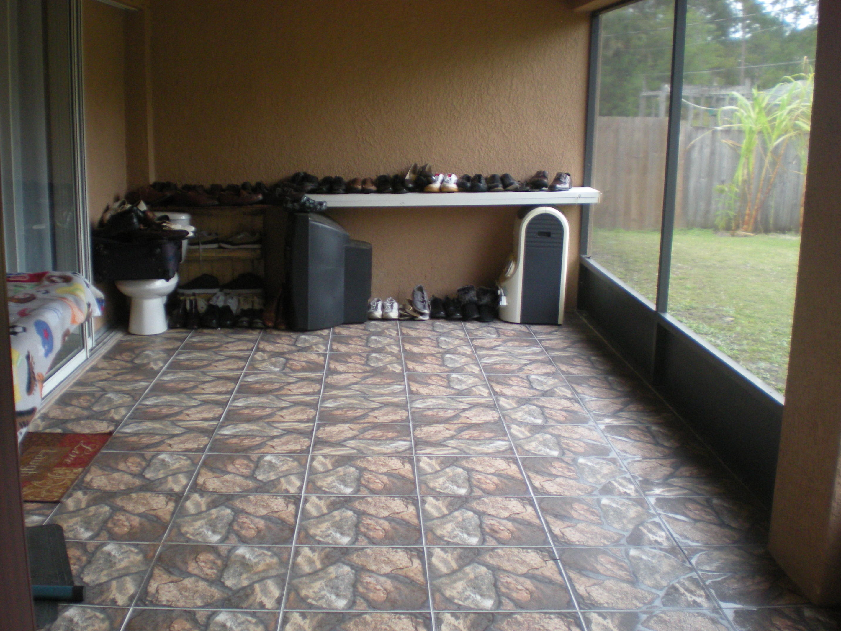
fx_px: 972
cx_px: 441
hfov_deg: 46.8
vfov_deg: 36.0
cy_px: 326
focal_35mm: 40
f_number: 3.1
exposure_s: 1/44.1
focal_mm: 6.3
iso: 200
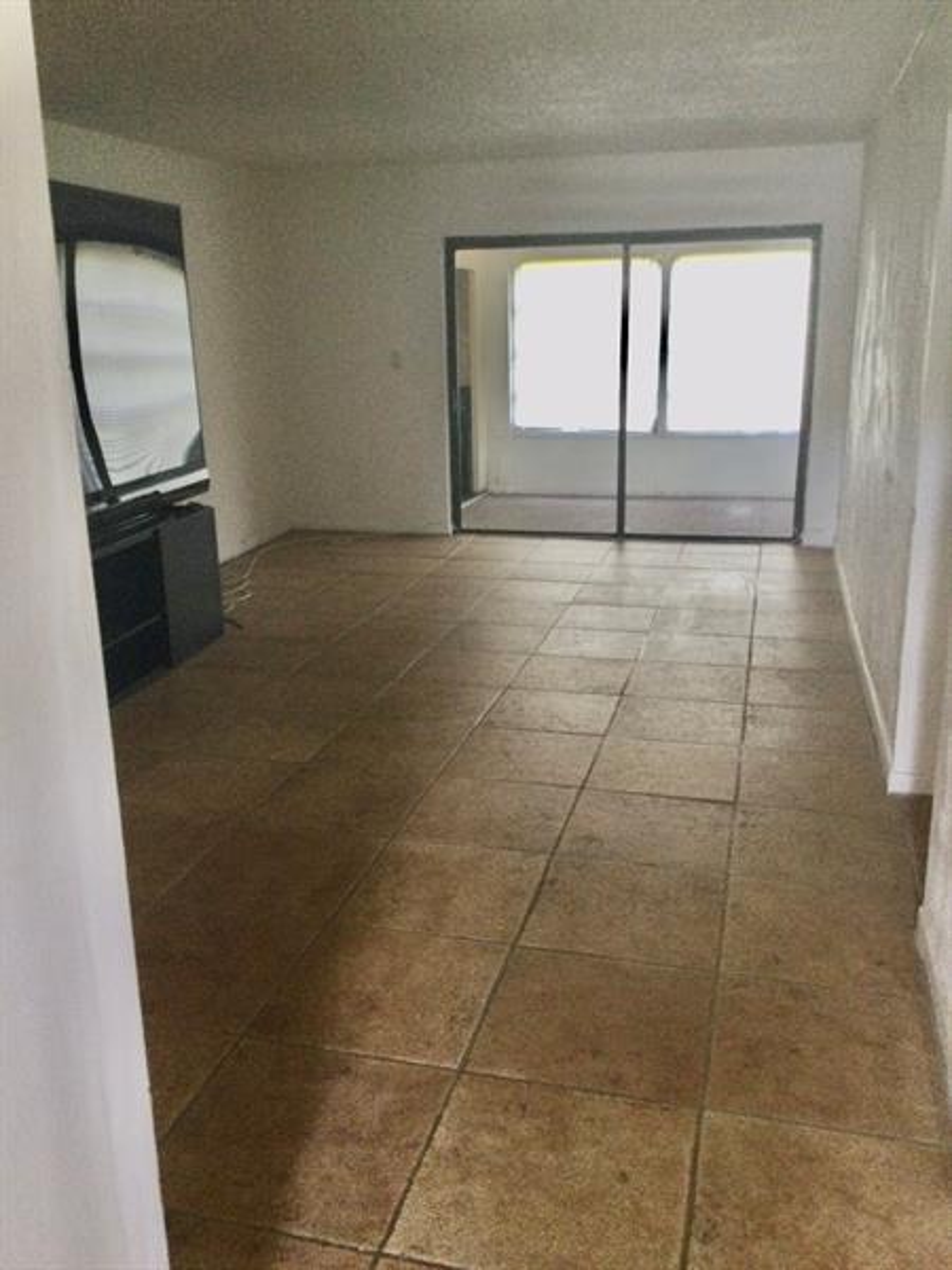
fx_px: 1137
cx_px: 476
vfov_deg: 58.4
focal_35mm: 31
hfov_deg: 45.4
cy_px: 635
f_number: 2.4
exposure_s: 1/30
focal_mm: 3.3
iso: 125
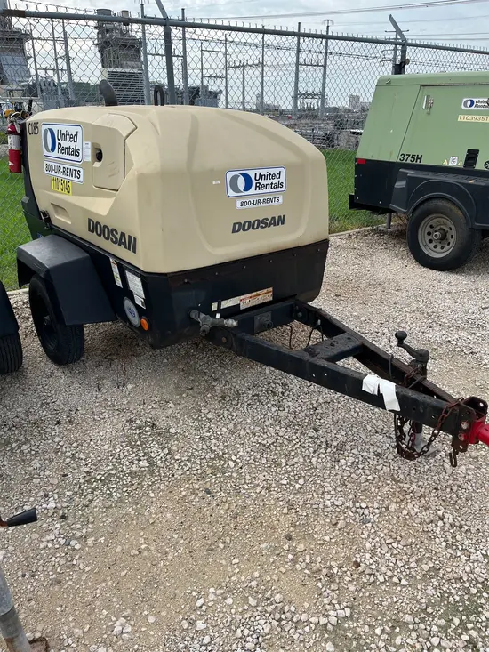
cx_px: 244
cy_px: 326
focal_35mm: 26
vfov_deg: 67.3
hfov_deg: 53.1
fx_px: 490
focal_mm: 5.1
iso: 50
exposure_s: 1/1458
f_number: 1.6
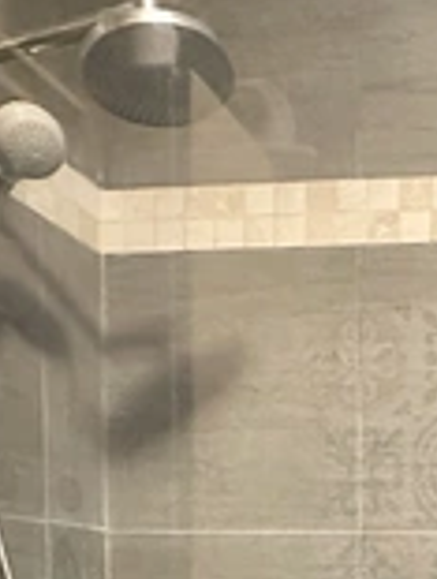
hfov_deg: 26.0
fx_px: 805
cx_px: 566
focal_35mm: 48
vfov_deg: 33.3
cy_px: 672
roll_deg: -0.6
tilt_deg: -4.1
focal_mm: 2.22
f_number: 2.2
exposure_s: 1/34
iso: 1250
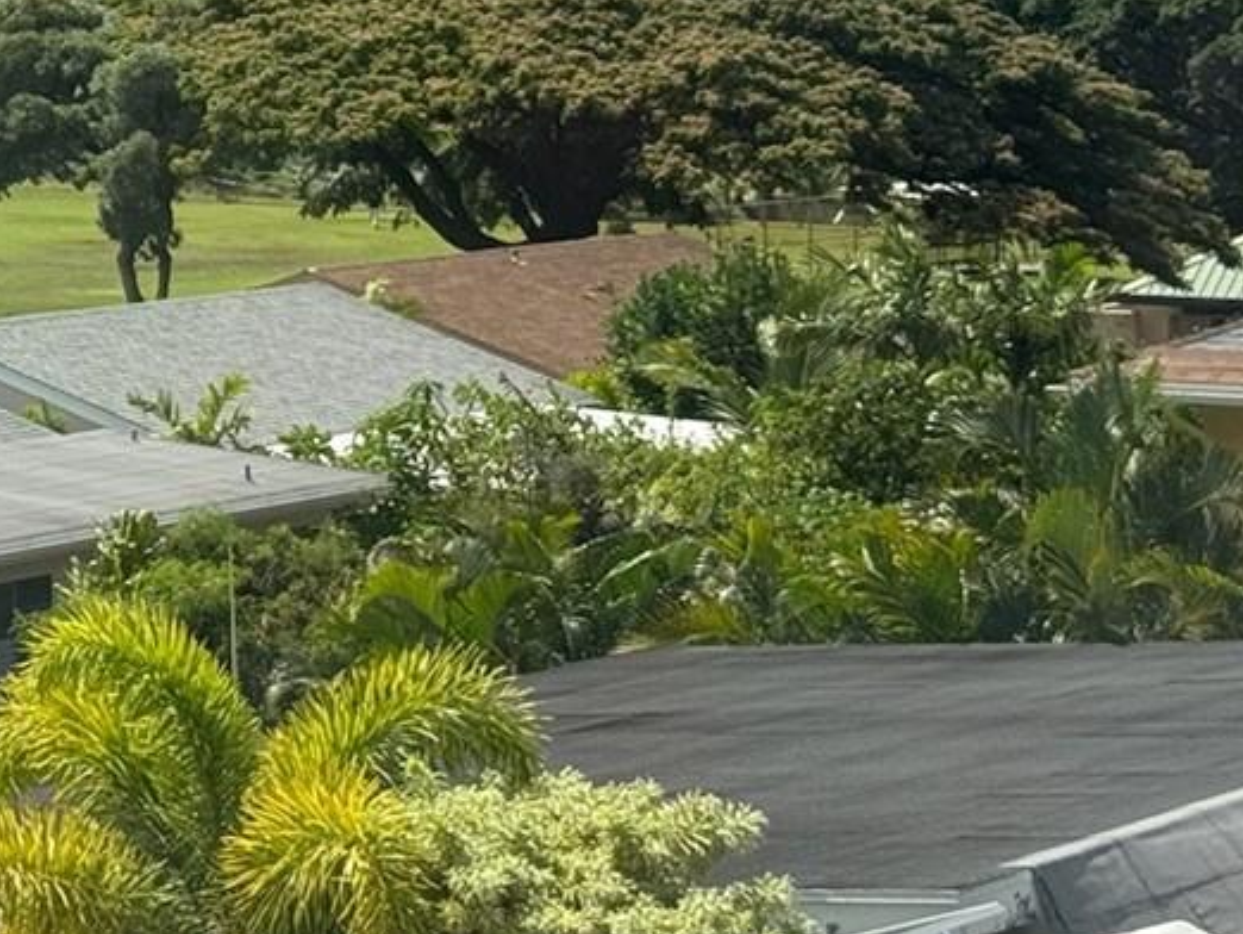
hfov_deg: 13.0
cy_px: -43
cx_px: -393
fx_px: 5281
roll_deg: -0.1
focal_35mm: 147
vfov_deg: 10.0
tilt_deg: -0.6
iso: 64
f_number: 1.78
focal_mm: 6.76
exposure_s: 1/4608
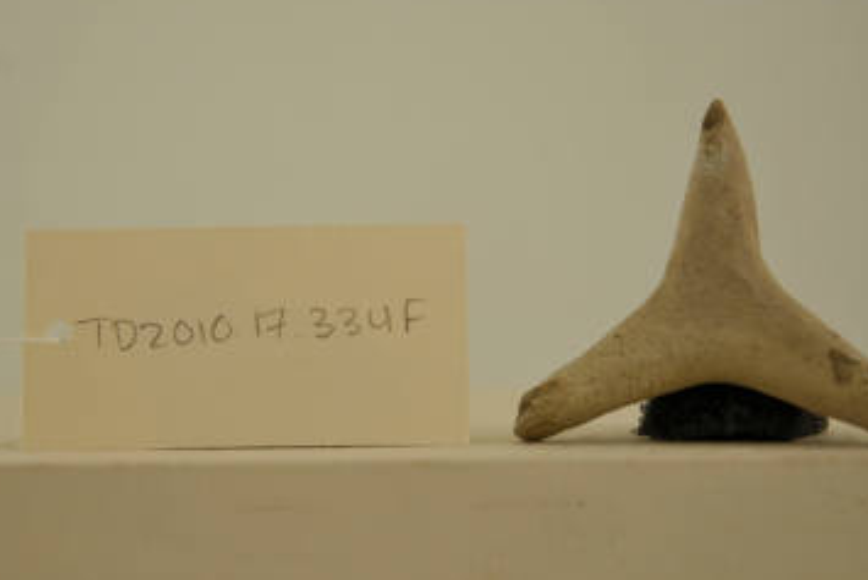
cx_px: 416
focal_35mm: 97
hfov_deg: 21.0
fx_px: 2340
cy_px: 274
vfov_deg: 14.1
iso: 200
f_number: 5
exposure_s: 1/60
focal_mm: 46
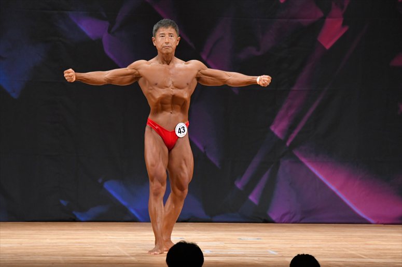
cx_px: 201
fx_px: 3181
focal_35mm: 285
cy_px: 134
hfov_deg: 7.2
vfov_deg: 4.8
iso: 3200
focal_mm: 190
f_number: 5.6
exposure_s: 1/400
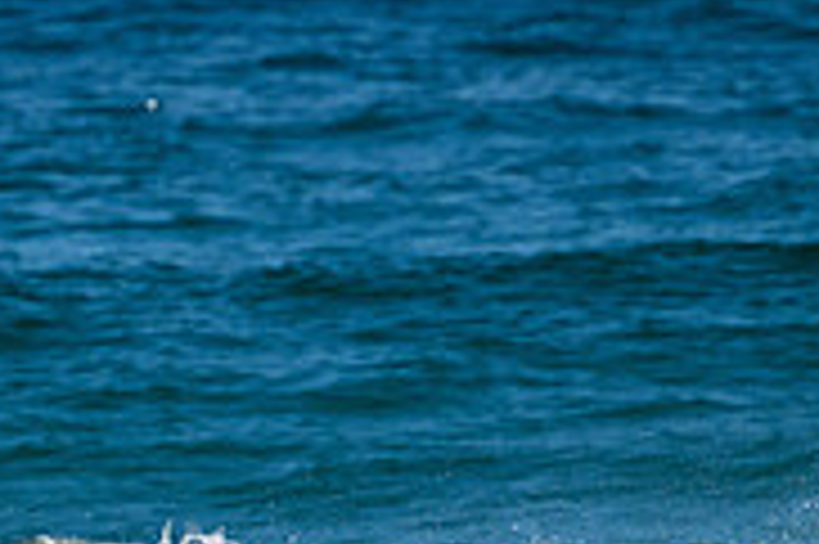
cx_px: -25
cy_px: 730
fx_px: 66755
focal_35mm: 2937
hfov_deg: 0.7
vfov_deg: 0.5
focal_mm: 800
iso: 800
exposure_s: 1/2000
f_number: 11
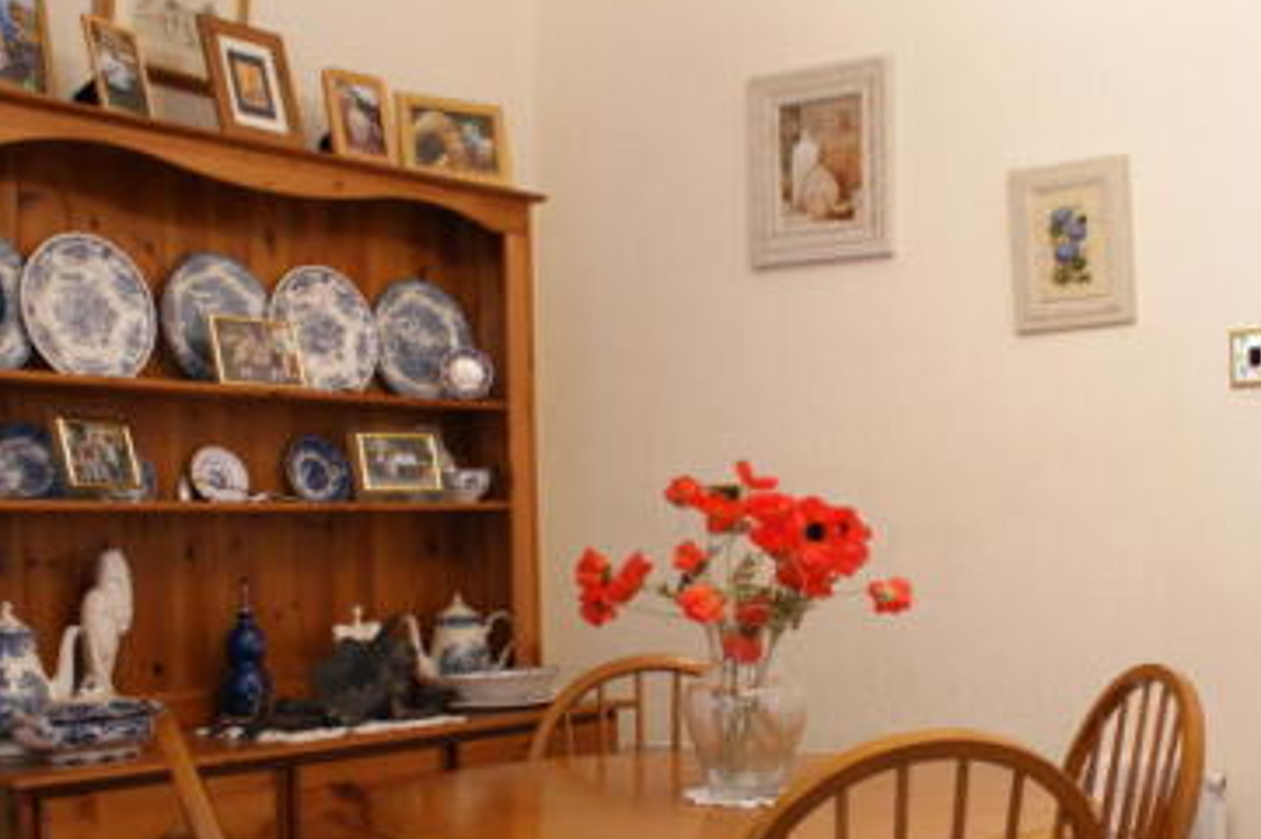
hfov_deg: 39.1
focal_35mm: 49
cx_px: 975
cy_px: 580
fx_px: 1715
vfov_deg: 27.3
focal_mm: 18
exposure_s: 1/30
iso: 400
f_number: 3.5
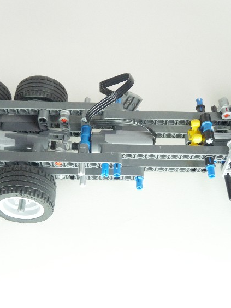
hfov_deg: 32.9
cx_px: 123
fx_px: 391
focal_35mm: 44
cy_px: 145
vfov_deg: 42.9
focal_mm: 5.4
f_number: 3
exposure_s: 1/30
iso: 200
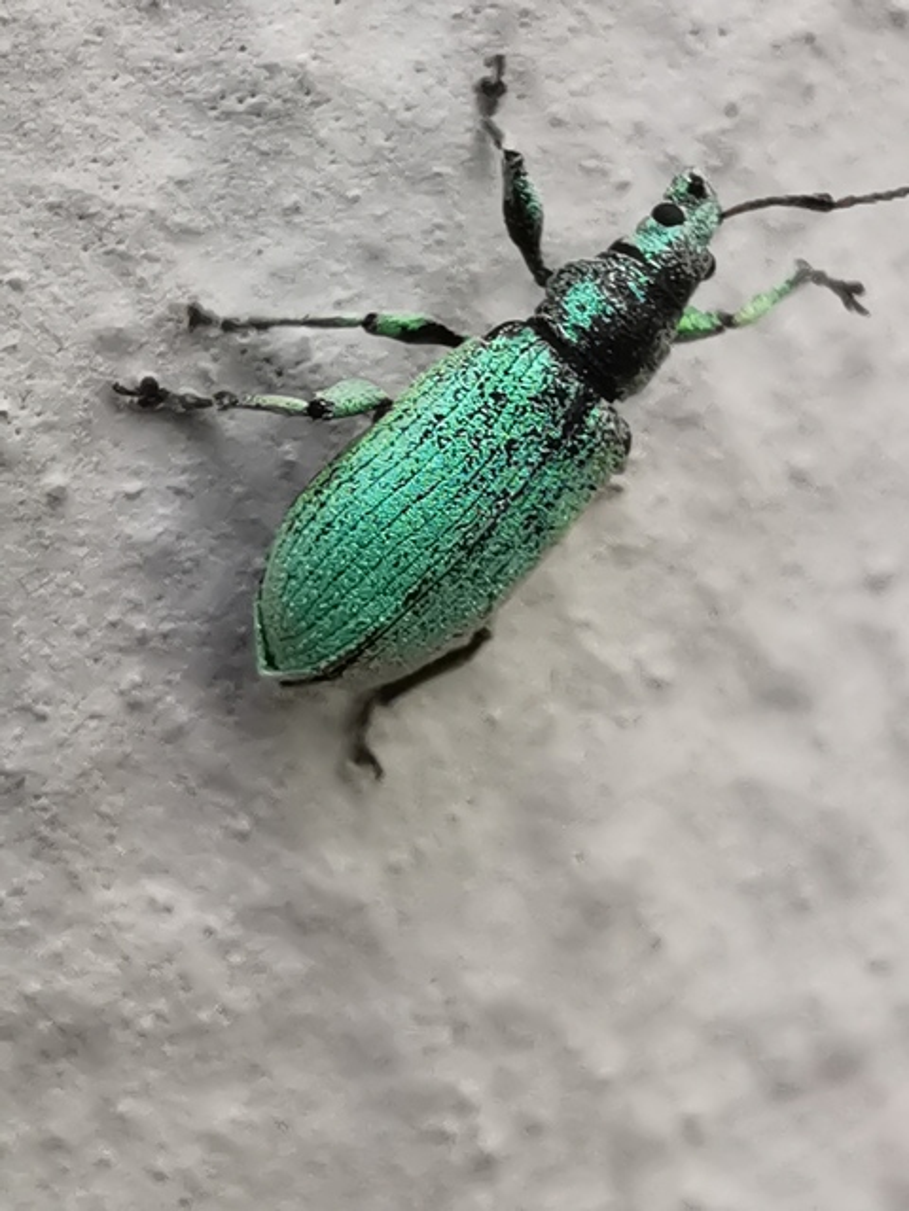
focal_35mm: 81
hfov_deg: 18.2
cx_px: 454
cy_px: 606
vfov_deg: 24.1
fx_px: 2836
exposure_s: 1/132
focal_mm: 2.26
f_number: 2.2
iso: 50
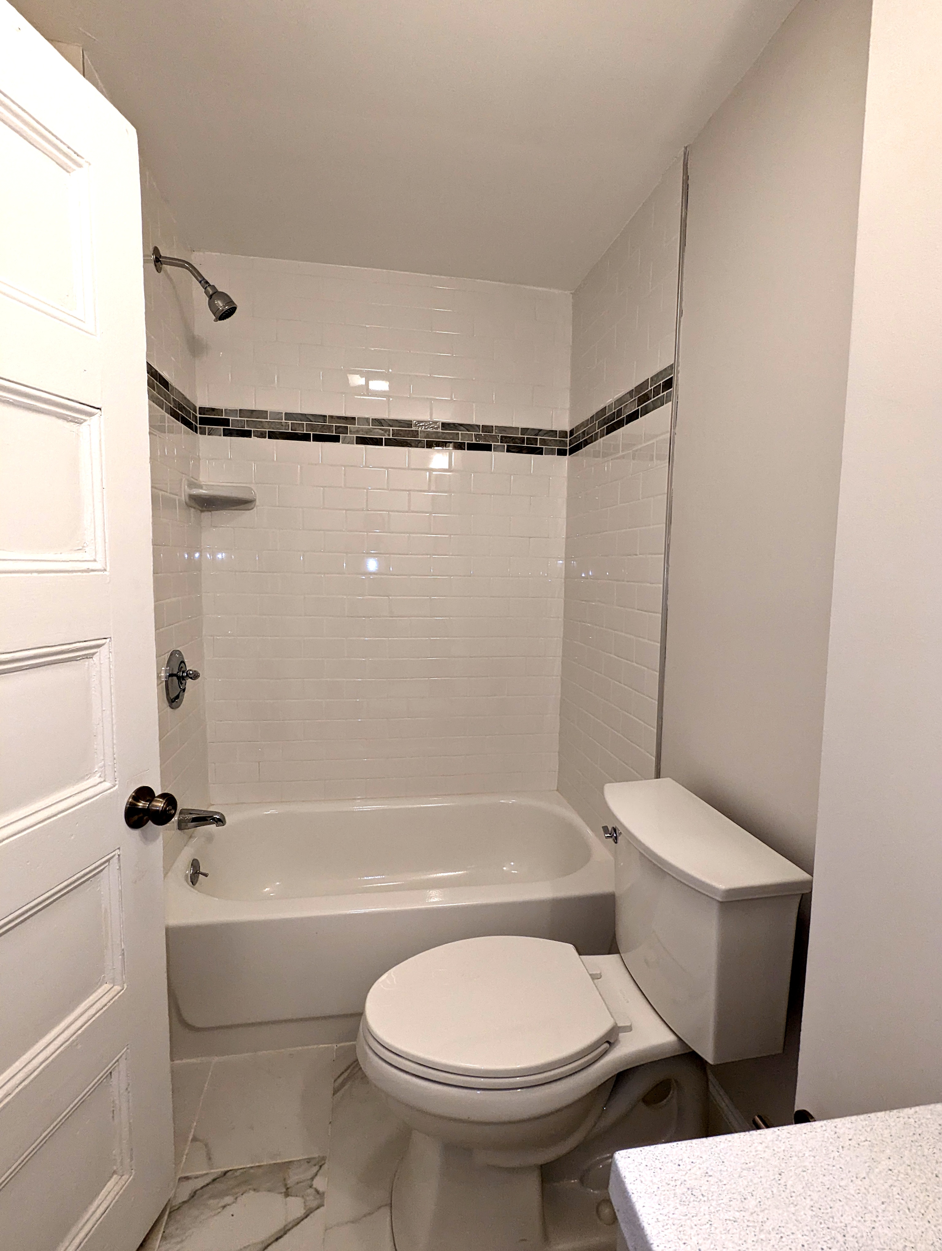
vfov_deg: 94.4
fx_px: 579
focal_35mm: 16
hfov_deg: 78.2
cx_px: 471
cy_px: 626
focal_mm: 2.35
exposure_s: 1/60
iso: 180
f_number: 2.2
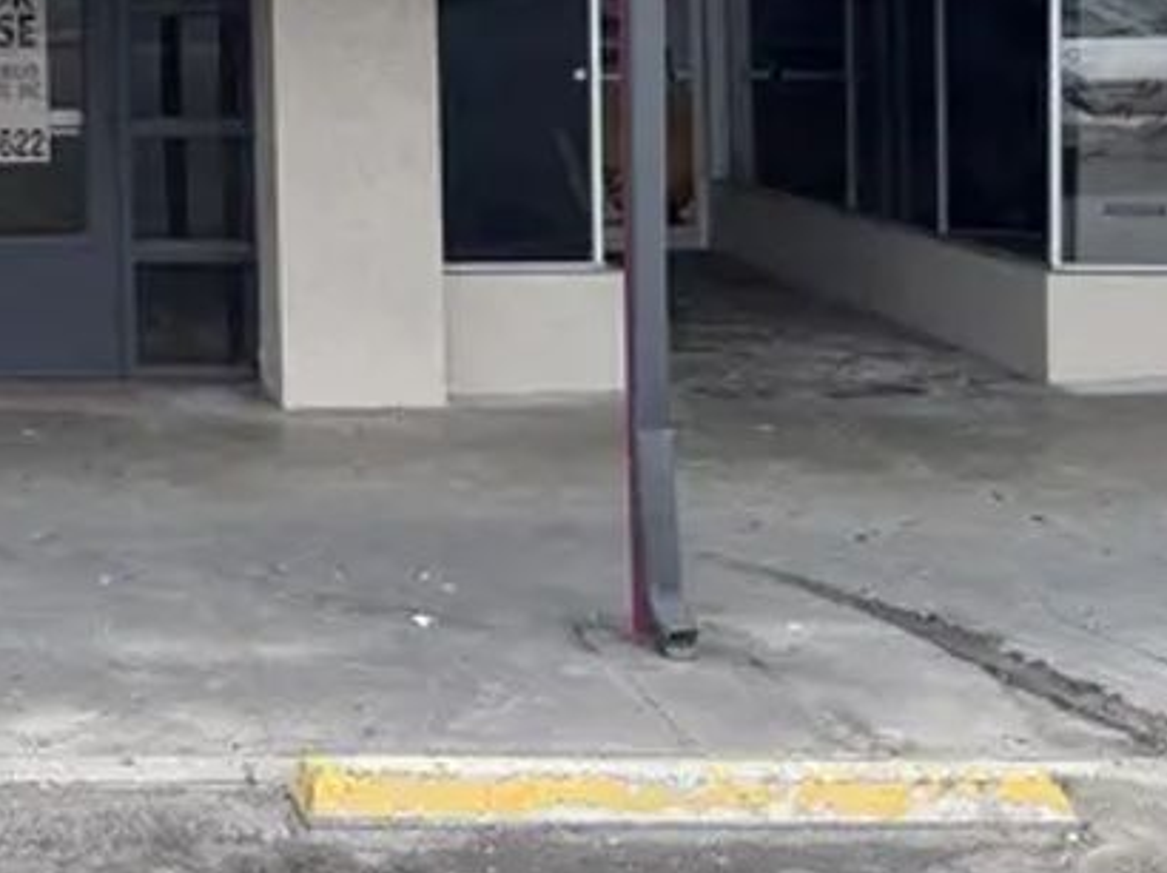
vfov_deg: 21.2
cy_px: -145
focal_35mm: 65
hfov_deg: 26.5
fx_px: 2190
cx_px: -233
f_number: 1.6
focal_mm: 5.96
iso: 50
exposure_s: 1/1876
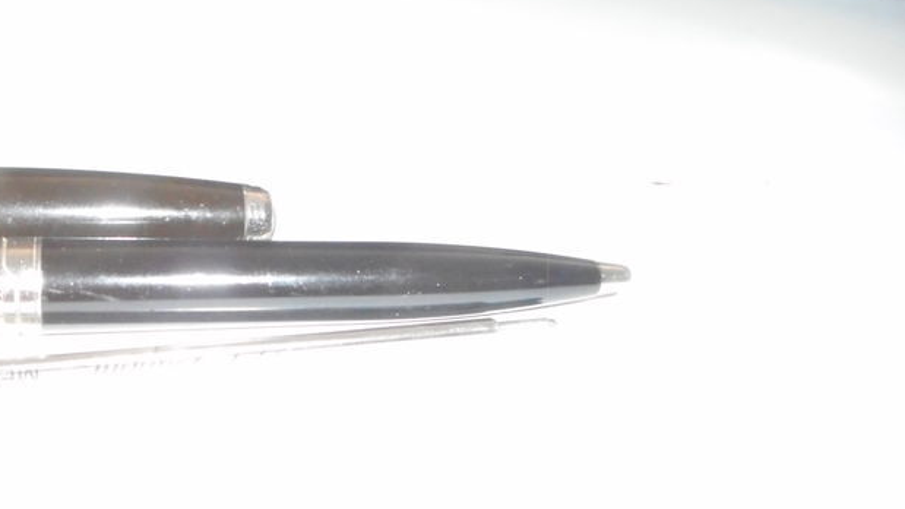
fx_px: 1056
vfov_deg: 26.9
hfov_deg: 44.7
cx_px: 219
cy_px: 339
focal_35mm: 44
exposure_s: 1/25
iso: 800
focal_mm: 4.5
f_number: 3.7
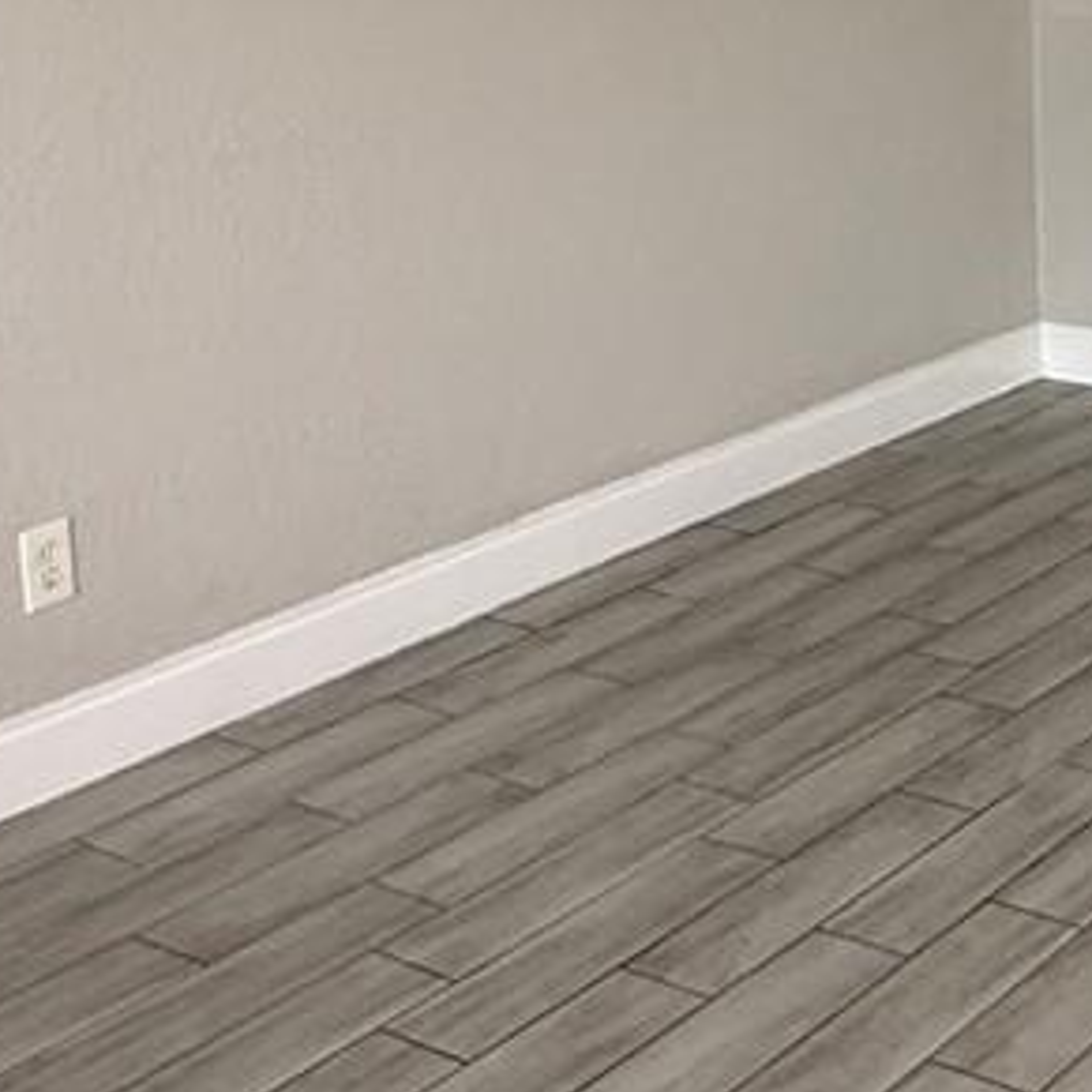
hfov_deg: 24.5
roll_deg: +0.6
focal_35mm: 68
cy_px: -38
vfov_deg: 24.1
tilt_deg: -4.9
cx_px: 1024
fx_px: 2427
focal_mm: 2.22
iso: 160
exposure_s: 1/120
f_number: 2.2
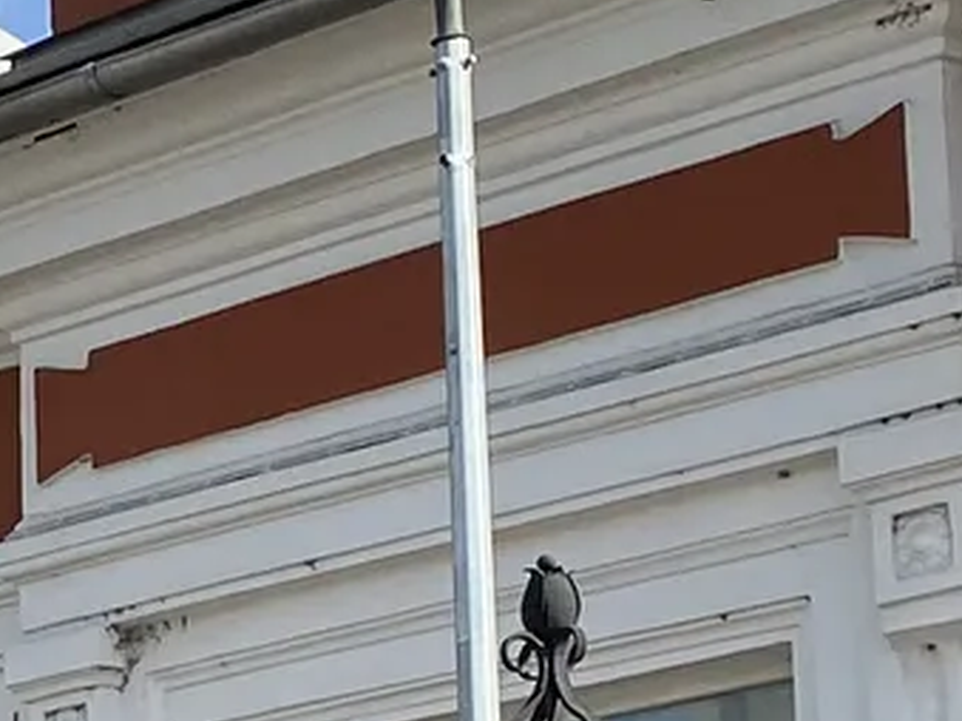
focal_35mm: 184
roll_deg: +0.0
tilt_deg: +8.1
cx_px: -956
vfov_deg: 7.9
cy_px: 1206
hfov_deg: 10.0
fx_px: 5112
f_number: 1.8
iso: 32
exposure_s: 1/2358
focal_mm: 4.25
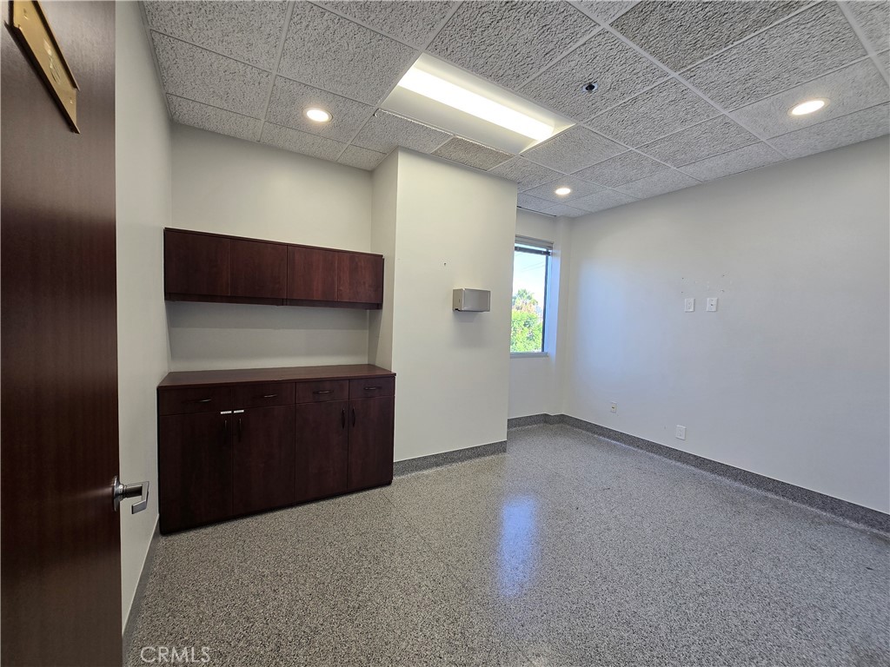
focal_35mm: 13
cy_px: 334
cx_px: 445
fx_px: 334
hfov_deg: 106.2
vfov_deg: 89.9
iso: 64
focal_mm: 2.2
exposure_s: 1/60
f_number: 2.2
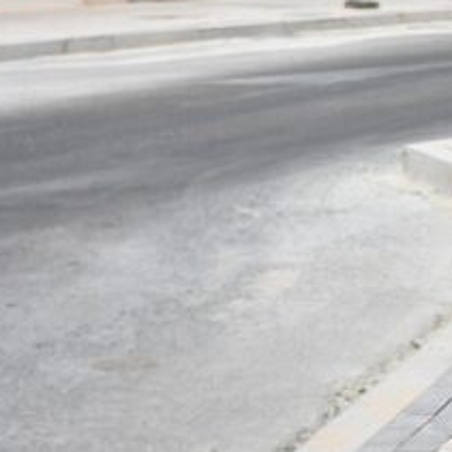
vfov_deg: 8.7
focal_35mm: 201
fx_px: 2969
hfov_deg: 8.6
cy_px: 92
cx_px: 602
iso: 500
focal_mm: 52
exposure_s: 1/250
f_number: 4.8
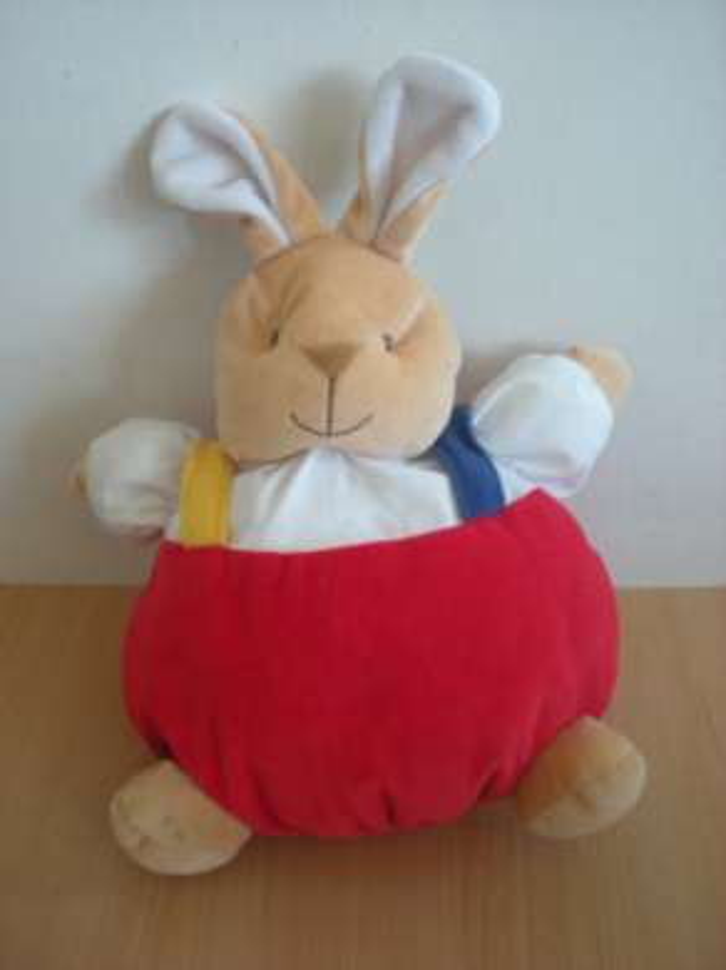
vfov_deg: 49.0
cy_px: 485
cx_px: 363
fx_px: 1064
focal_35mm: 38
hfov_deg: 37.7
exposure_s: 1/15
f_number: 3.1
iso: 200
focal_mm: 6.3
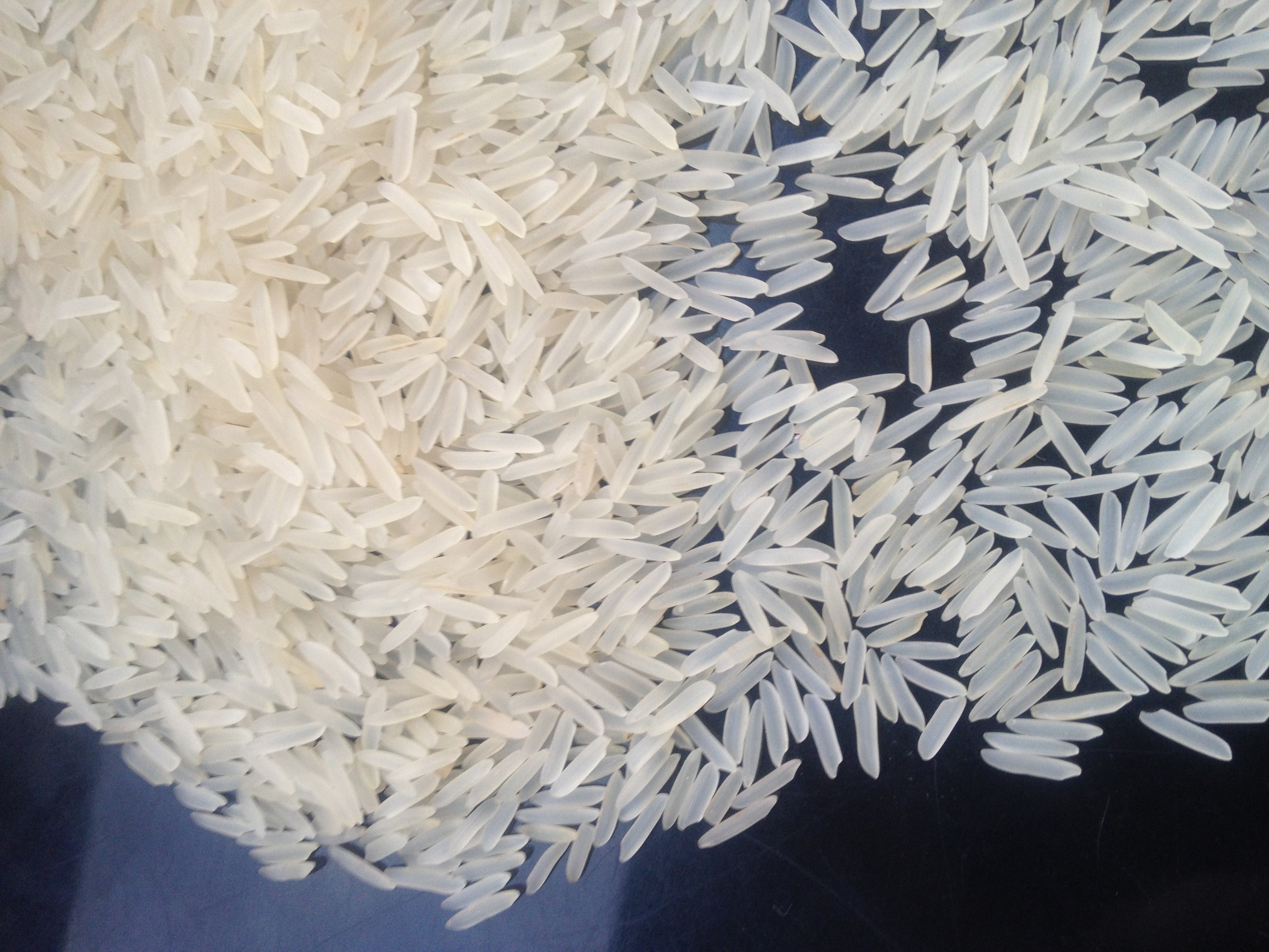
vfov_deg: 40.7
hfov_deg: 52.6
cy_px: 476
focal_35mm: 35
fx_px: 1283
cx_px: 634
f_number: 2.4
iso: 64
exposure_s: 1/20
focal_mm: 4.28
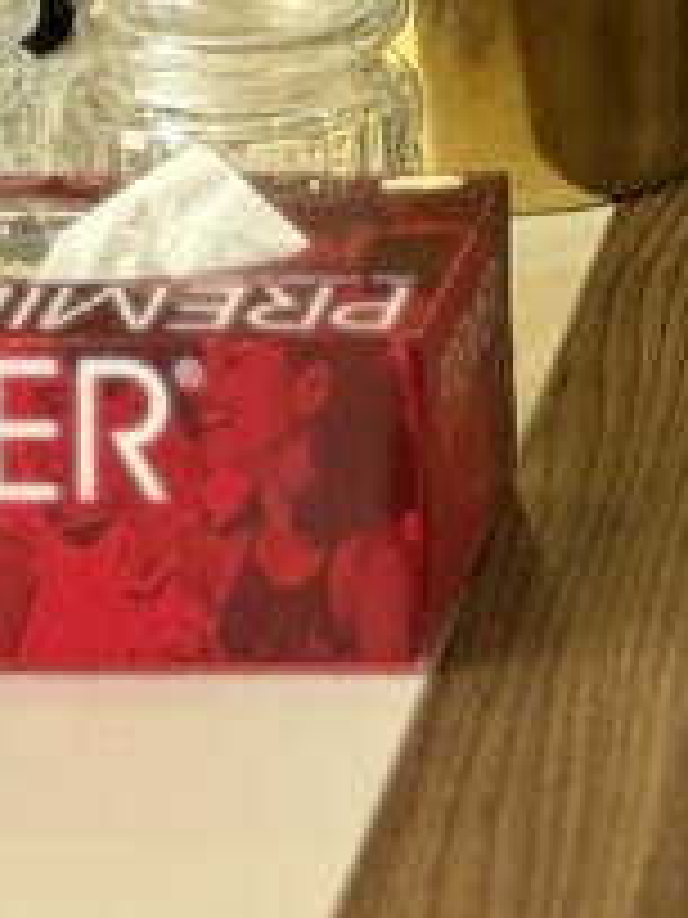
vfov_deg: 6.5
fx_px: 7473
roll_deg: -0.7
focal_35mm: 282
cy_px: -1620
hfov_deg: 5.2
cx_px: 1223
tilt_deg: -4.2
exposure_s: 1/94
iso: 100
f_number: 1.78
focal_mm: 6.76
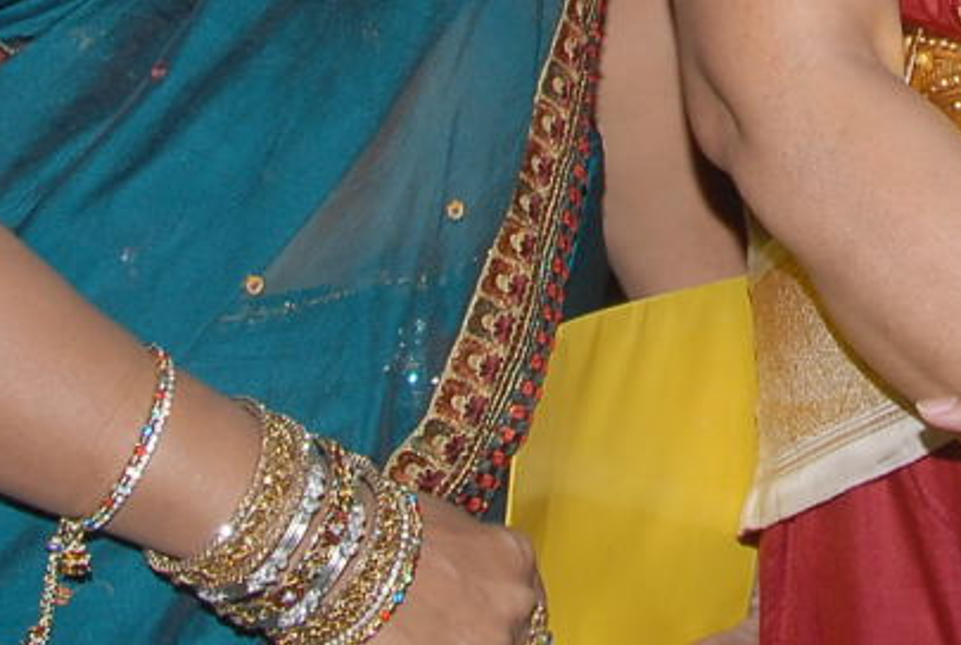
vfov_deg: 8.7
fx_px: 4120
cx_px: 1177
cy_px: -453
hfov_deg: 12.9
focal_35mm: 154
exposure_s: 1/125
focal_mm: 26
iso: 200
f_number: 7.1
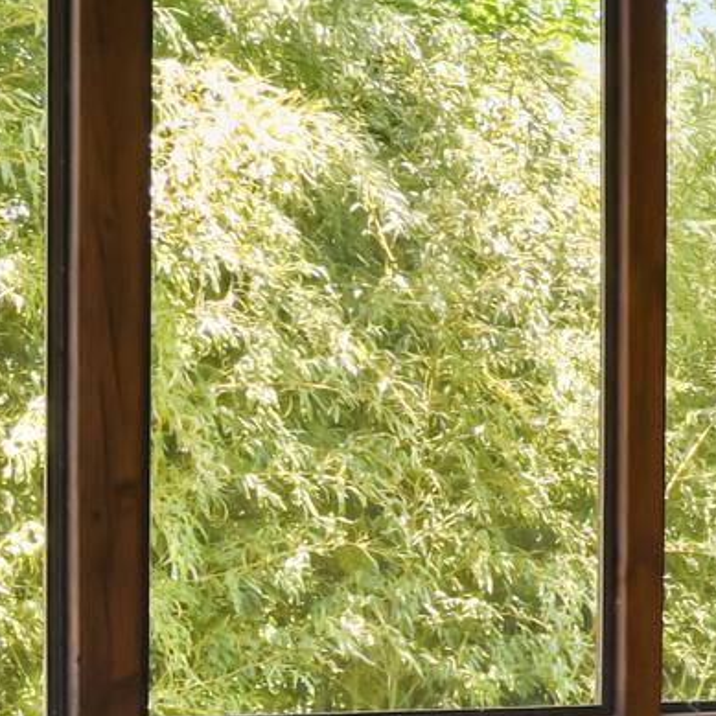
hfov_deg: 17.3
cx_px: 1491
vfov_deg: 25.2
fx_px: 1568
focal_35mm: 67
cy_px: 605
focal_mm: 10
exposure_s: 1/25
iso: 200
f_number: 8
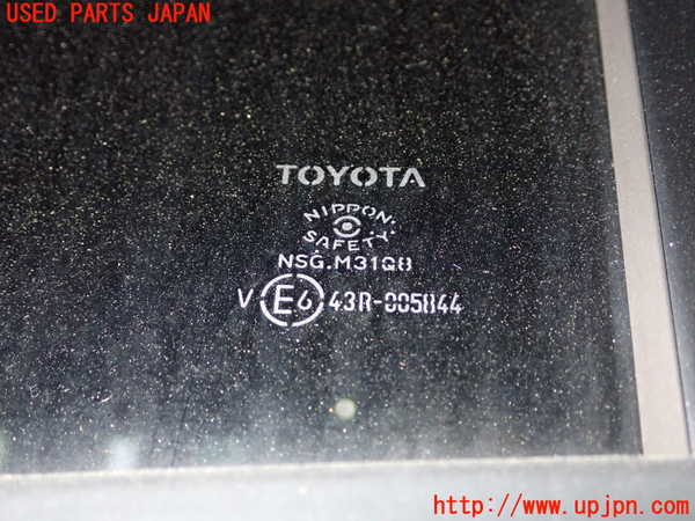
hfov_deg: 42.9
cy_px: 260
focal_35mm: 44
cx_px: 348
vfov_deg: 32.9
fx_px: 883
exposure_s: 1/40
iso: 800
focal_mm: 7.84
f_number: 9
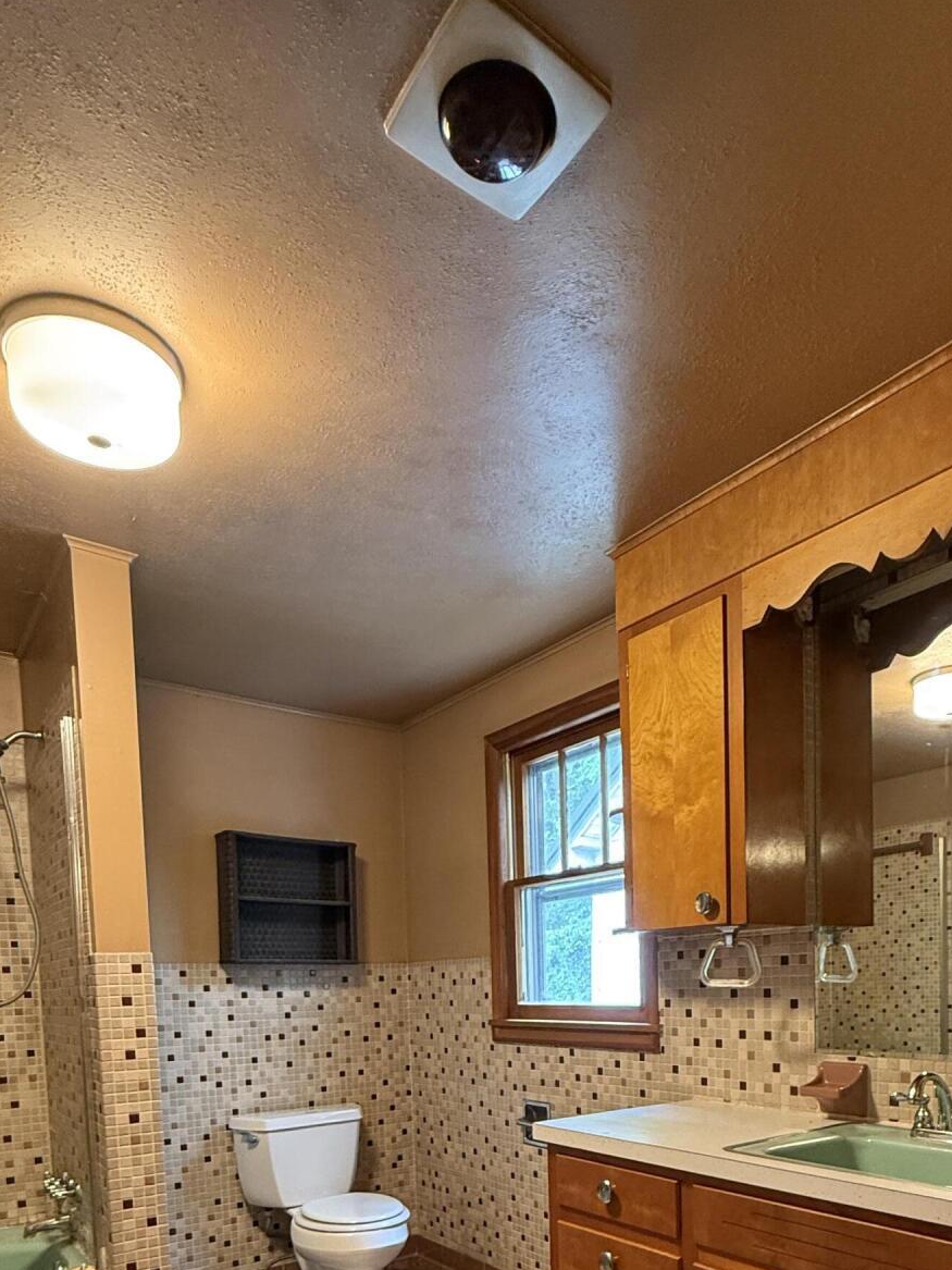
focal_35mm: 24
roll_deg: +1.2
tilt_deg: -3.8
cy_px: 1057
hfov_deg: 56.5
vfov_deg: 63.8
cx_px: 553
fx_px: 880
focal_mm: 2.22
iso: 500
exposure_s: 1/60
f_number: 2.2
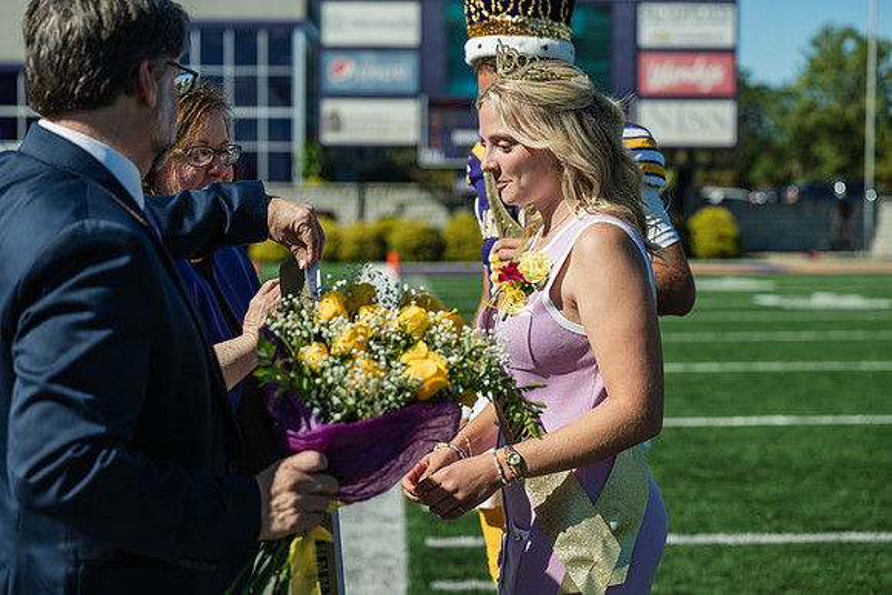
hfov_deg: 28.4
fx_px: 1760
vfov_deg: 19.2
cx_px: 446
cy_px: 298
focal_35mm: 71
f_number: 3.5
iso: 100
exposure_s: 1/1250
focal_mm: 71
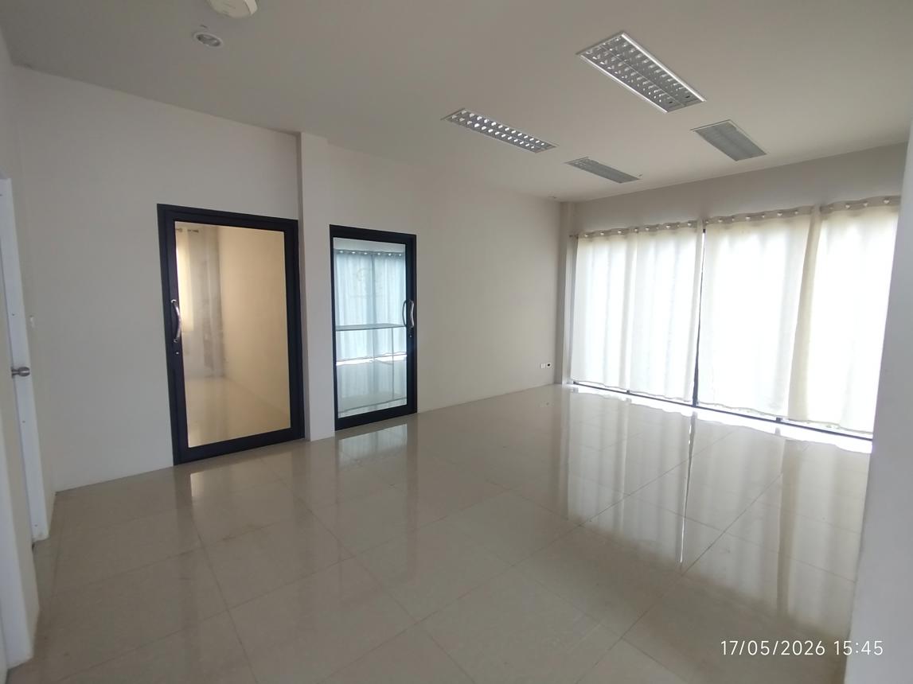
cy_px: 342
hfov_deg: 98.2
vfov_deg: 81.7
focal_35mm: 15
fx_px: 396
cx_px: 456
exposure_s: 1/50
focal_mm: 1.65
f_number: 2.2
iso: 64
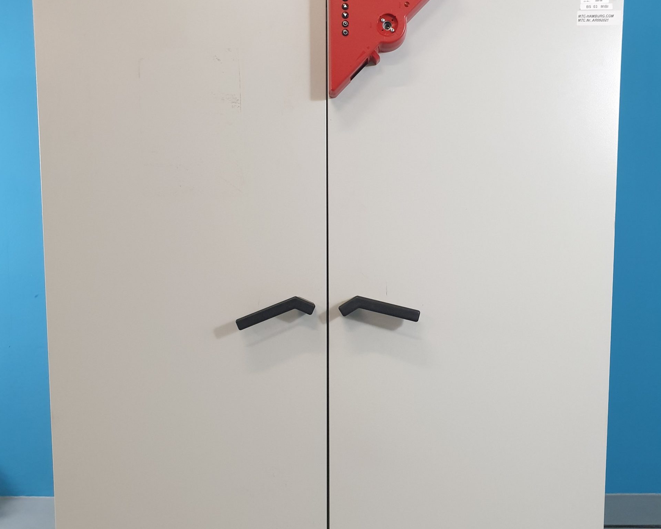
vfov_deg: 43.3
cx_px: 331
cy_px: 291
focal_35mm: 34
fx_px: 665
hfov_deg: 52.8
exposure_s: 1/50
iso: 320
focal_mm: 4.3
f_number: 2.4
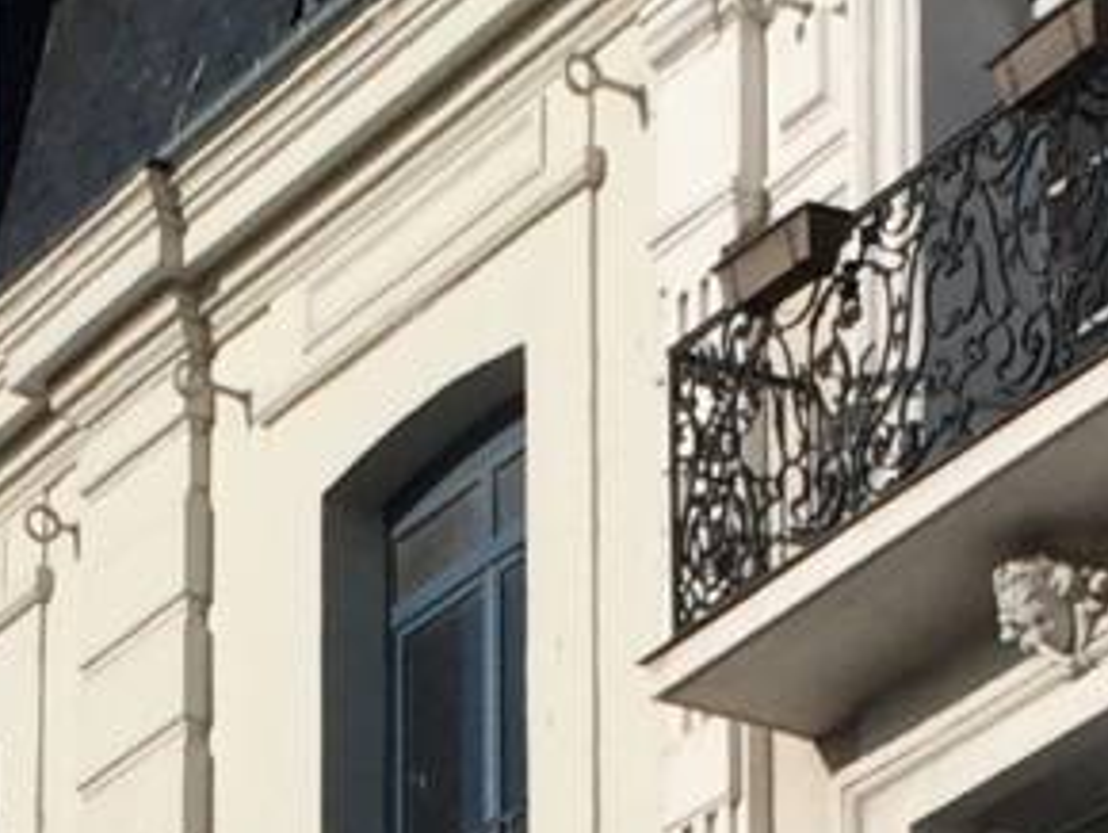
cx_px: 382
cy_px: 1551
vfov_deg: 7.5
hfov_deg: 10.3
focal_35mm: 192
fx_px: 6151
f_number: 2.2
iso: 32
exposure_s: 1/5882
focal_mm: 4.15
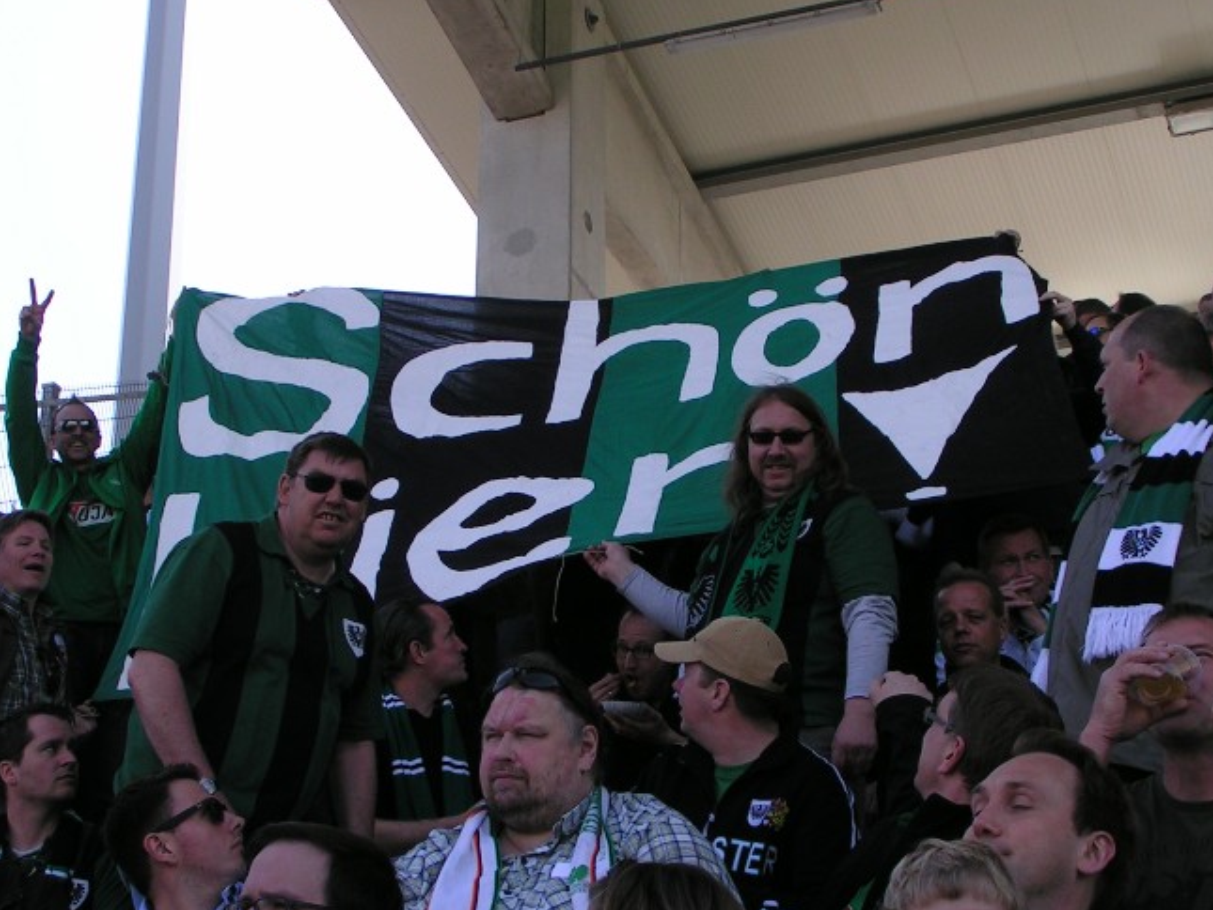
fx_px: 2348
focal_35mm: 67
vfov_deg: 21.9
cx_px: 564
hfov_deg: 29.0
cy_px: 485
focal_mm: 8.3
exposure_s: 1/250
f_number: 5
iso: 50
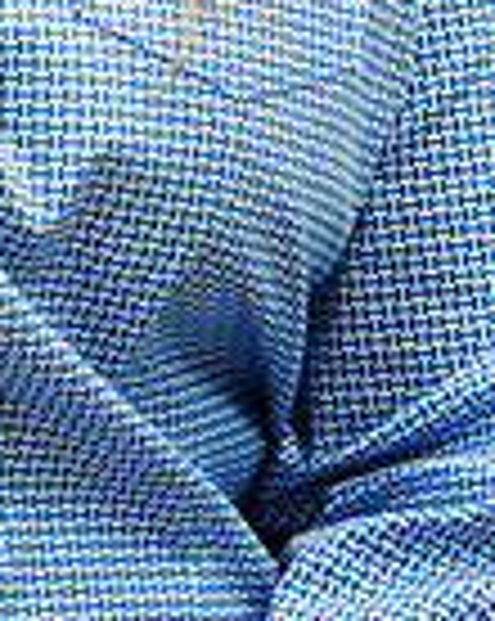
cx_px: -227
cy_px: -666
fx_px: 7598
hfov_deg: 3.7
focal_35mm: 414
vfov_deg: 4.6
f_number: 4
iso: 1250
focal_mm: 70
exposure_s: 1/125
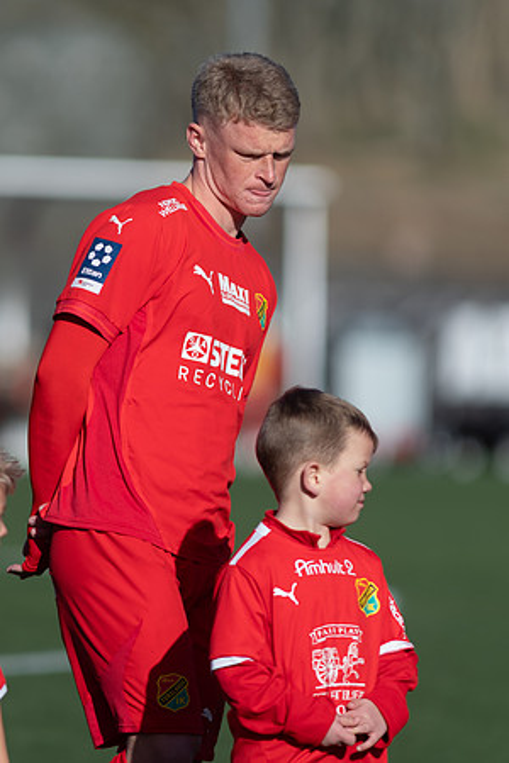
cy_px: 382
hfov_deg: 3.1
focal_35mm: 450
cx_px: 254
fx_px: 9543
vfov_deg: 4.6
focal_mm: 300
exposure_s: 1/1250
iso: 100
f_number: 3.2
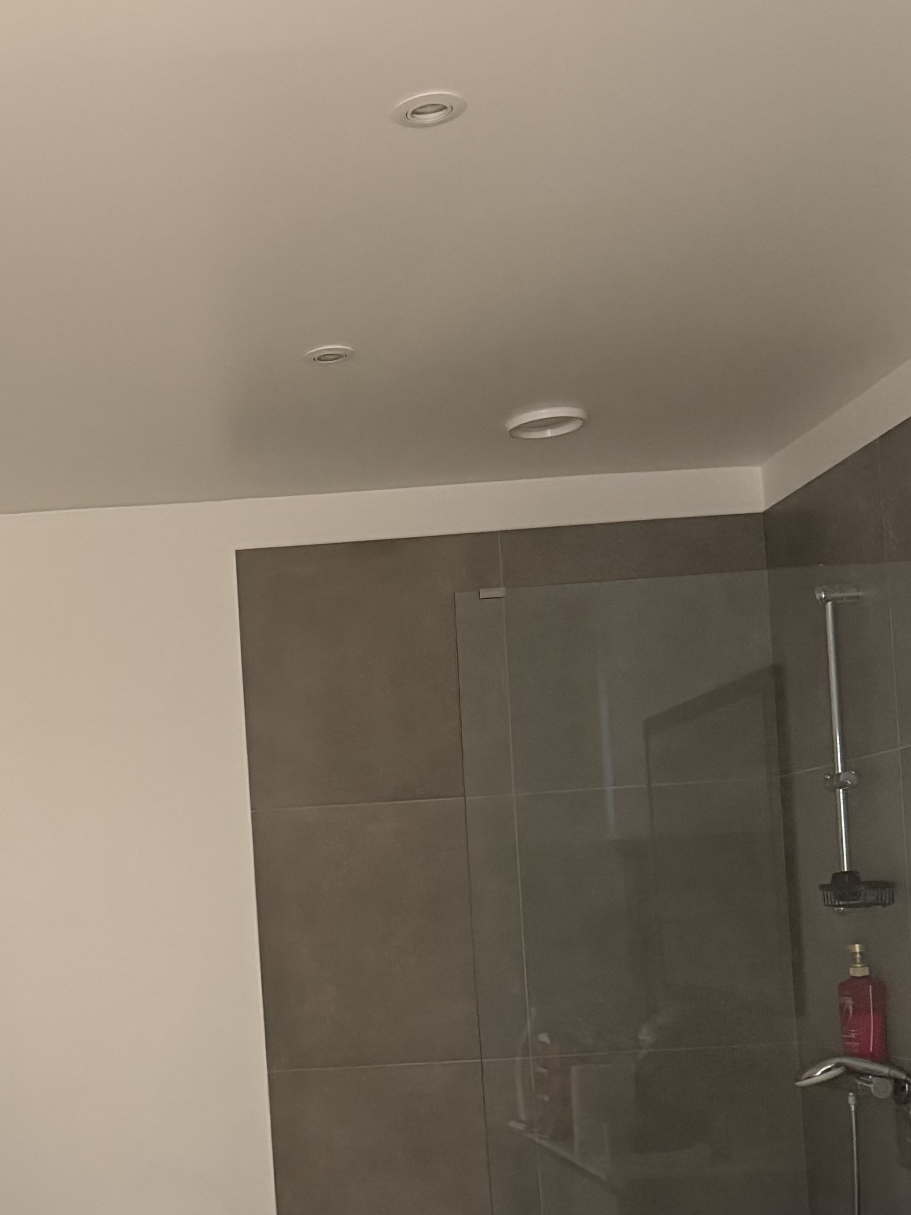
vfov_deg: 37.9
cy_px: 920
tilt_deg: -0.6
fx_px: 1720
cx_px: 111
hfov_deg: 28.6
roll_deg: +3.2
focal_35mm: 49
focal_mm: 6.76
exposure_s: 1/33
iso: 1000
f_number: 1.78
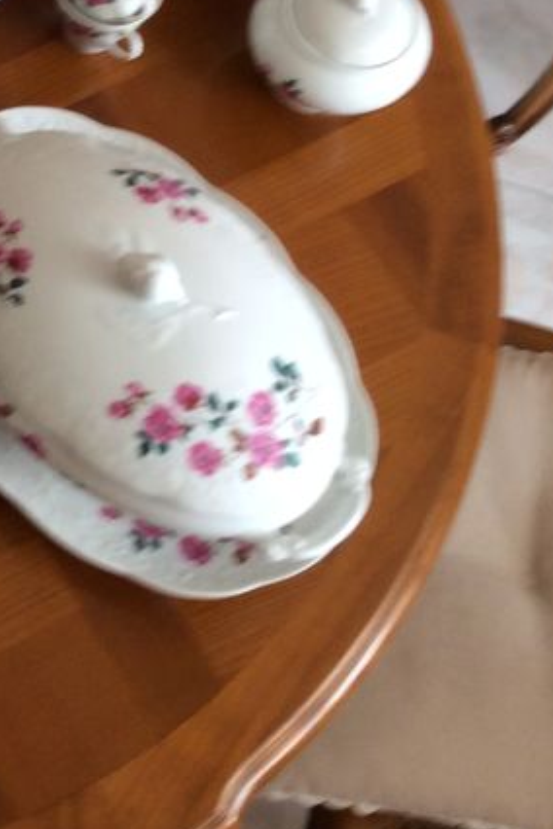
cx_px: -313
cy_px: 149
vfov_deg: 25.5
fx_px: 1797
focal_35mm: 78
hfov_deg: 15.8
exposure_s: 1/24
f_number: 2.4
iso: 50
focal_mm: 3.3
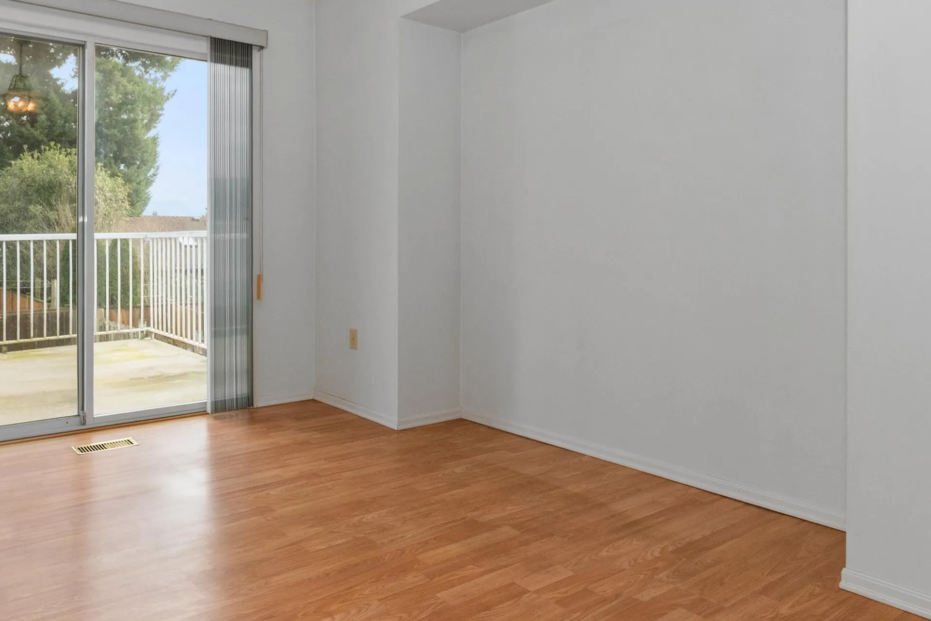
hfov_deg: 70.6
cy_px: 250
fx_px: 621
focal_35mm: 24
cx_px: 280
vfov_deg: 52.8
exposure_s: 1/100
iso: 250
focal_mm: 10
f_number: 9
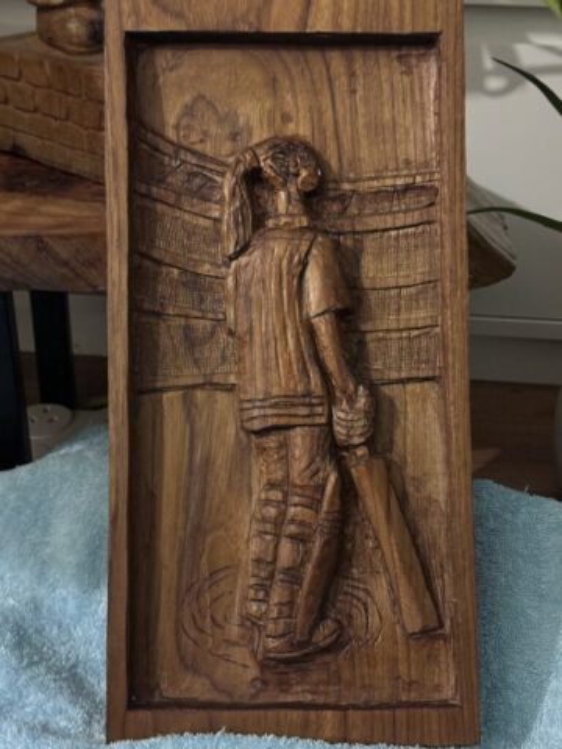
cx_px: 281
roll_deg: -1.3
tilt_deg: -26.9
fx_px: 1039
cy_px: 374
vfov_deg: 39.7
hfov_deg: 30.3
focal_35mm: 48
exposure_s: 1/20
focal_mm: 6.86
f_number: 1.78
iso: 800
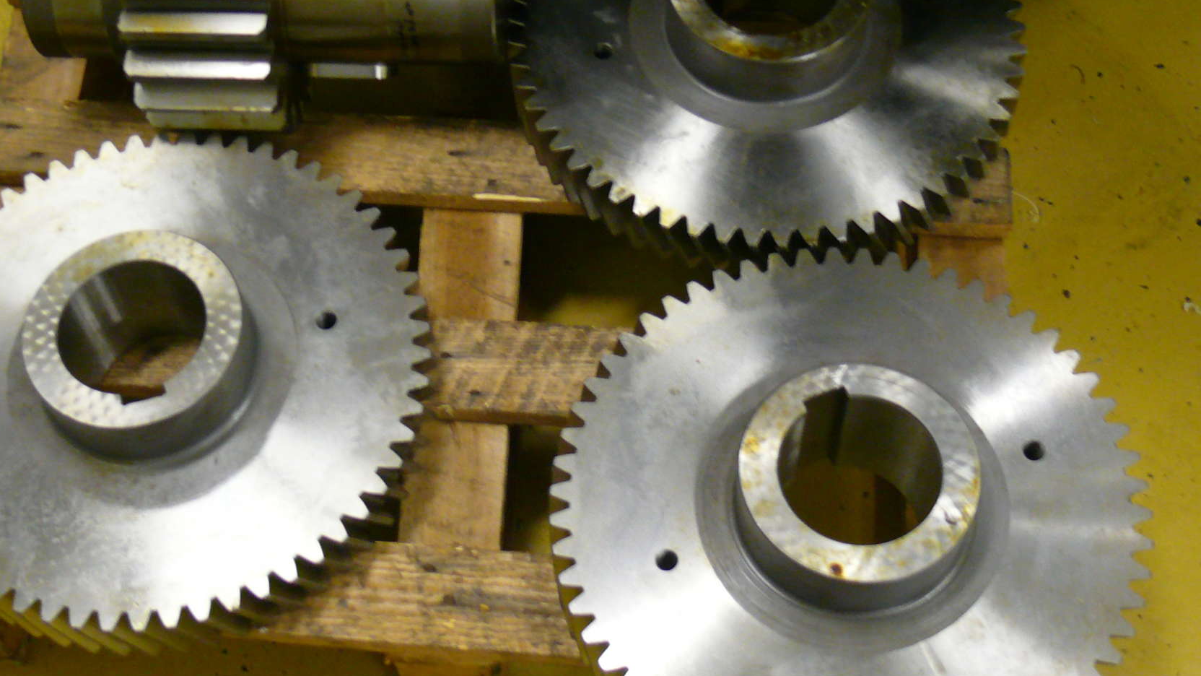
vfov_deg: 21.8
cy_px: 347
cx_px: 554
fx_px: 1752
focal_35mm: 55
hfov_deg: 37.8
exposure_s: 1/8
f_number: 2.8
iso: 200
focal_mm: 7.4
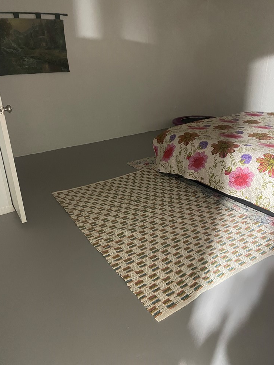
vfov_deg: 65.3
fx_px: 285
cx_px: 138
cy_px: 176
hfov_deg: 51.4
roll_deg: +3.2
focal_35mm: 27
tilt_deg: -22.6
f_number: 1.6
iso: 640
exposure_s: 1/30
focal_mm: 4.2
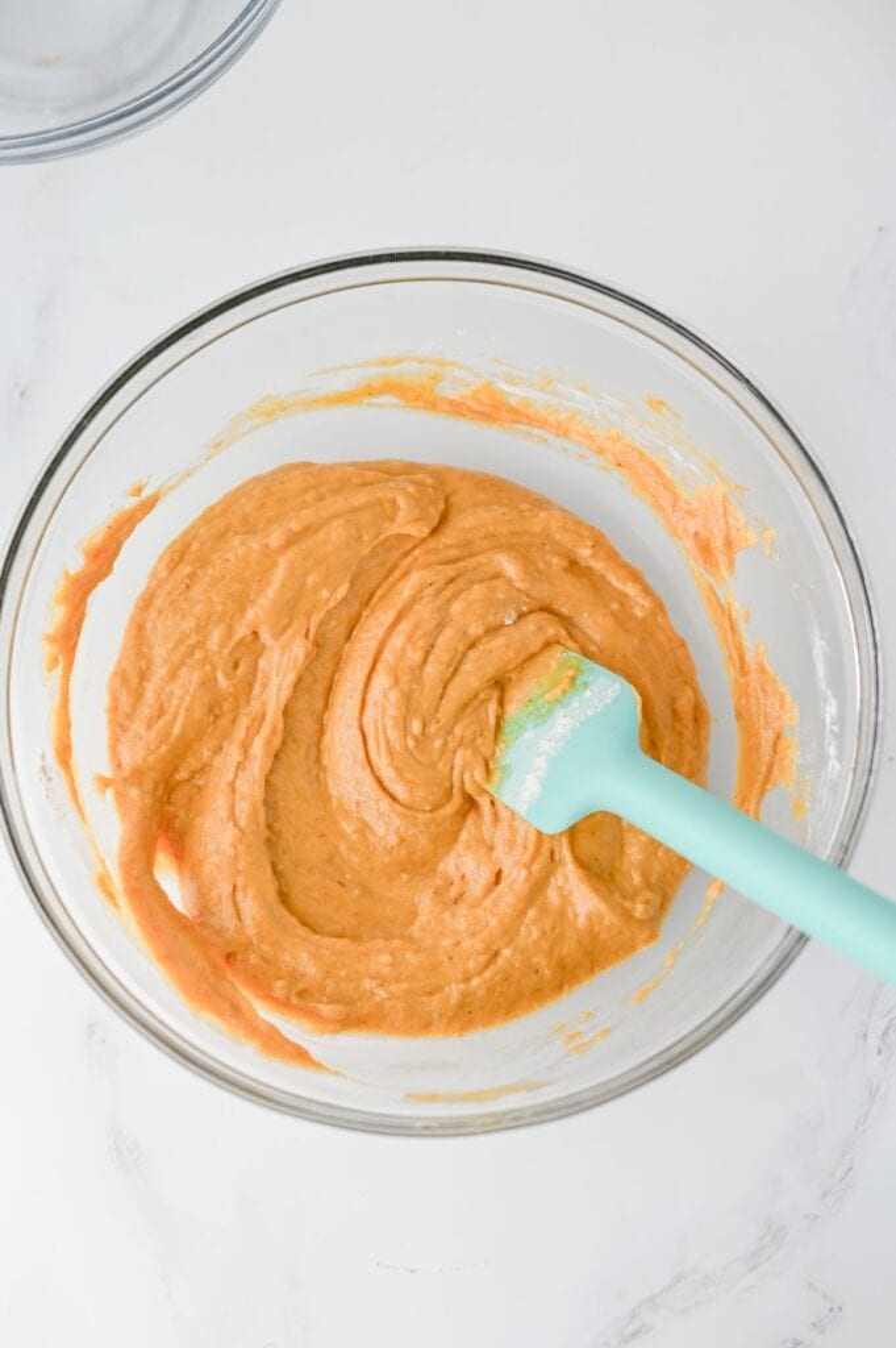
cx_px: 448
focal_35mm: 50
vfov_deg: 39.6
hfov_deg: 26.9
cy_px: 674
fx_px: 1870
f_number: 3.5
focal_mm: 50
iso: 180
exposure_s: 1/200
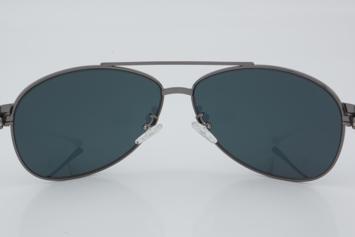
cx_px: 178
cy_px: 118
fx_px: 813
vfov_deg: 16.6
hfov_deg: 24.6
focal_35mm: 82
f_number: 32
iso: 100
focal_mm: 55
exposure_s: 1/3
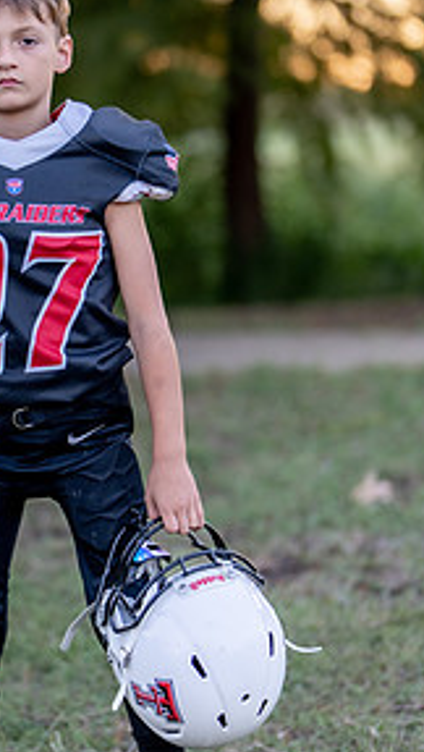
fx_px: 2532
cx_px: 52
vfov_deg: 16.9
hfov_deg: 9.5
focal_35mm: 127
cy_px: 339
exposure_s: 1/320
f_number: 1.2
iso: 100
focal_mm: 50
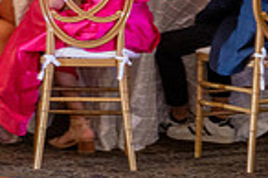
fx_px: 1971
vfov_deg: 5.2
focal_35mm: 265
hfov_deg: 7.5
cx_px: -259
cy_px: 42
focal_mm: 50
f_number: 4
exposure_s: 1/80
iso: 800
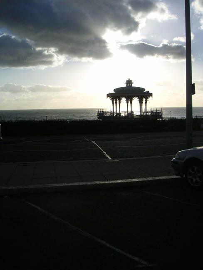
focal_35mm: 37
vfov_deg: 50.1
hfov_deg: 38.7
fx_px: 289
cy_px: 135
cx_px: 102
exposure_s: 1/350
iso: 50
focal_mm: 5.7
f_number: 6.7
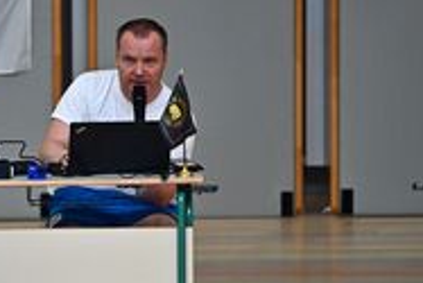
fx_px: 5374
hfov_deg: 4.5
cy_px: 118
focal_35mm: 457
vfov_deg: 3.0
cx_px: 81
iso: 2000
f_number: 2.8
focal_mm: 190
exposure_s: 1/3200
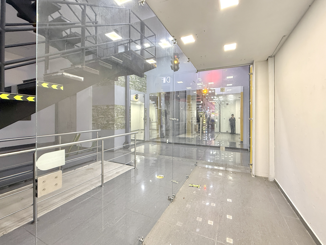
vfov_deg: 81.7
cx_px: 171
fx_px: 141
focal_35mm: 15
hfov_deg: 98.1
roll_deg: -0.2
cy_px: 116
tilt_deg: +0.1
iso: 400
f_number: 2.2
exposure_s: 1/60
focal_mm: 2.22
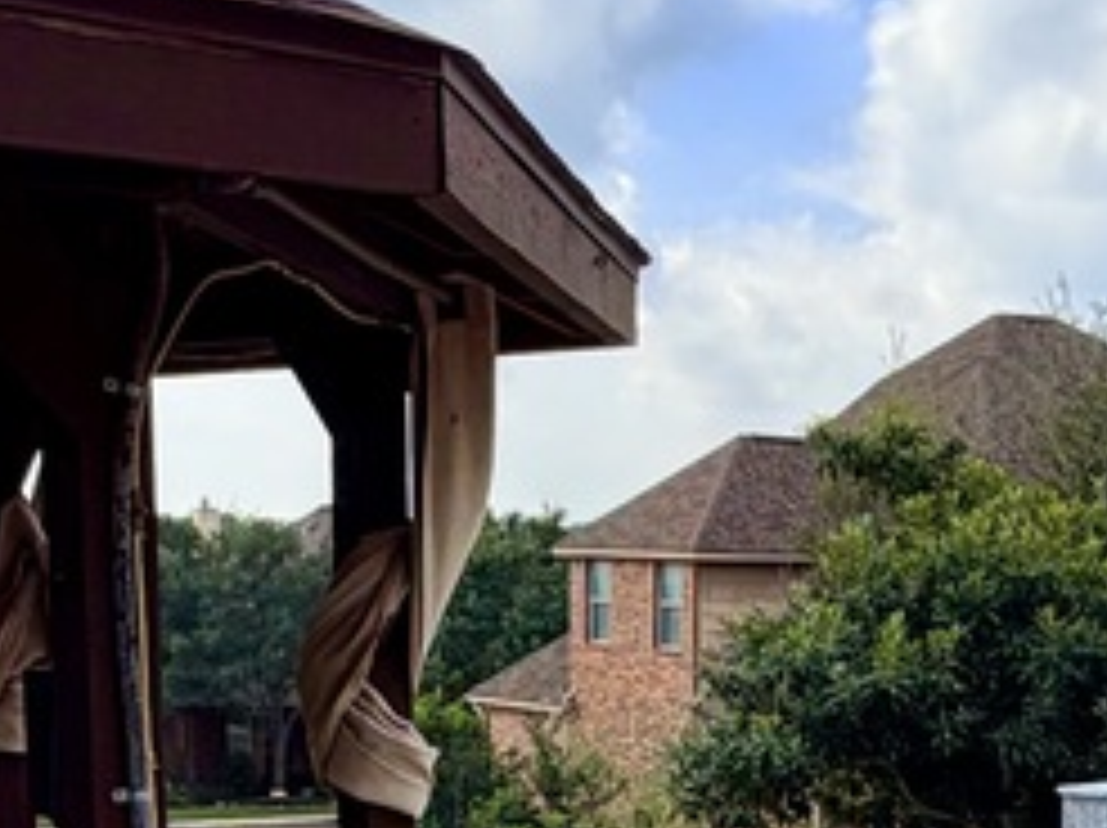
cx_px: 914
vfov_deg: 17.1
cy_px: 999
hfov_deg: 23.4
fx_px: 2620
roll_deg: -1.5
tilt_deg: -9.5
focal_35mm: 82
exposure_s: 1/799
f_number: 2.2
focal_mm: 2.22
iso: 20
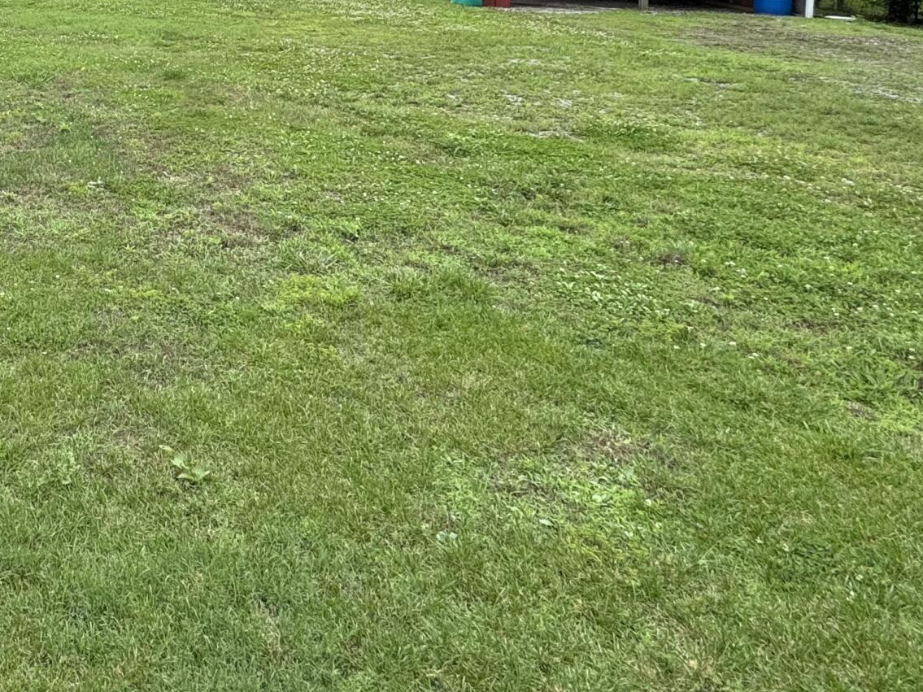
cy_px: -67
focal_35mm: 37
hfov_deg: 42.8
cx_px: -10
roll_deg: -0.7
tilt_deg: +1.2
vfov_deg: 33.7
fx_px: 986
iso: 40
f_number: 2.2
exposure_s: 1/1143
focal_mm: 2.22
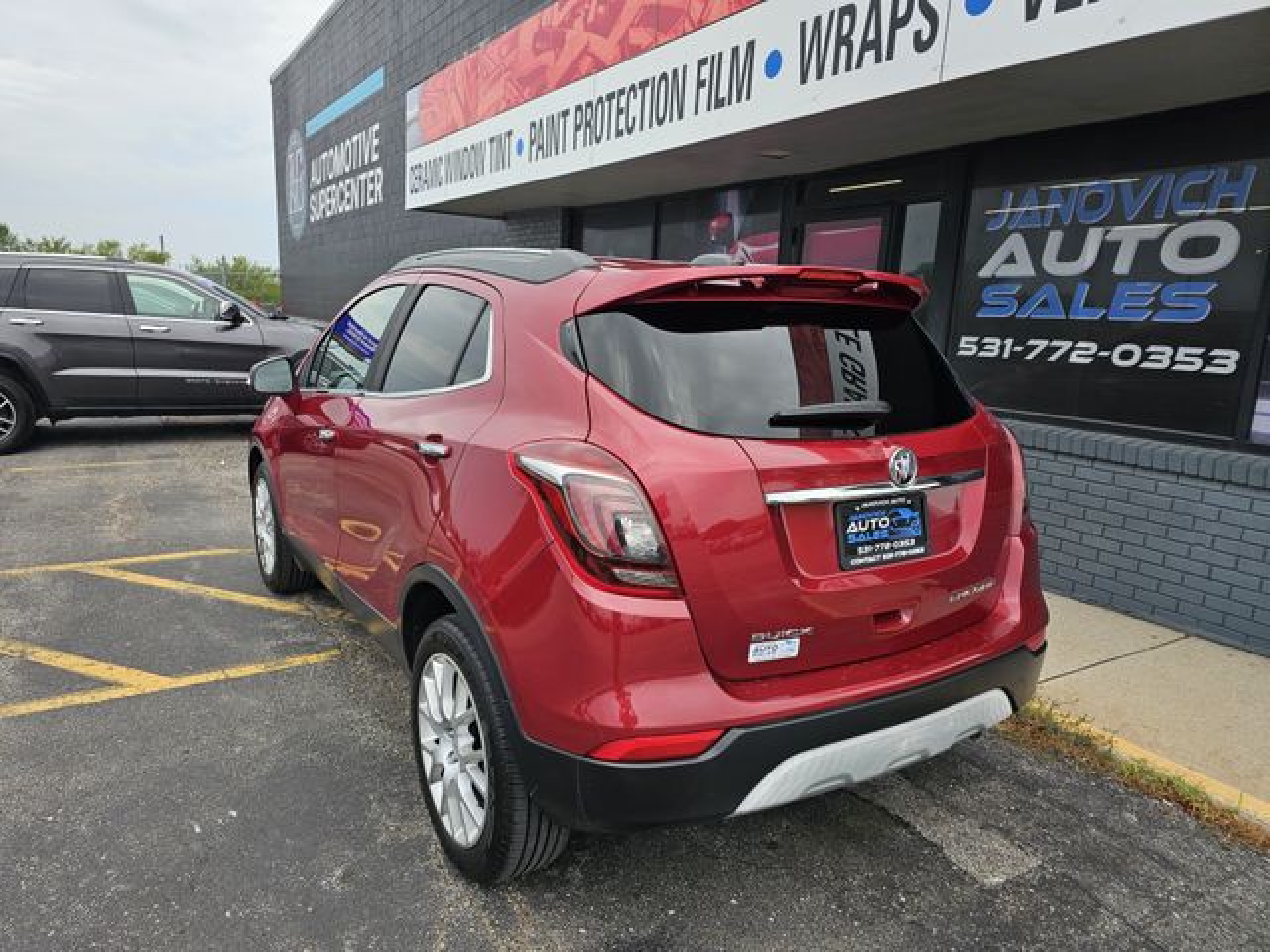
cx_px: 635
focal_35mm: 23
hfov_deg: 73.9
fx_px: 844
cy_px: 476
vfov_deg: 58.9
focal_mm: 6.3
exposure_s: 1/327
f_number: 1.7
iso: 10
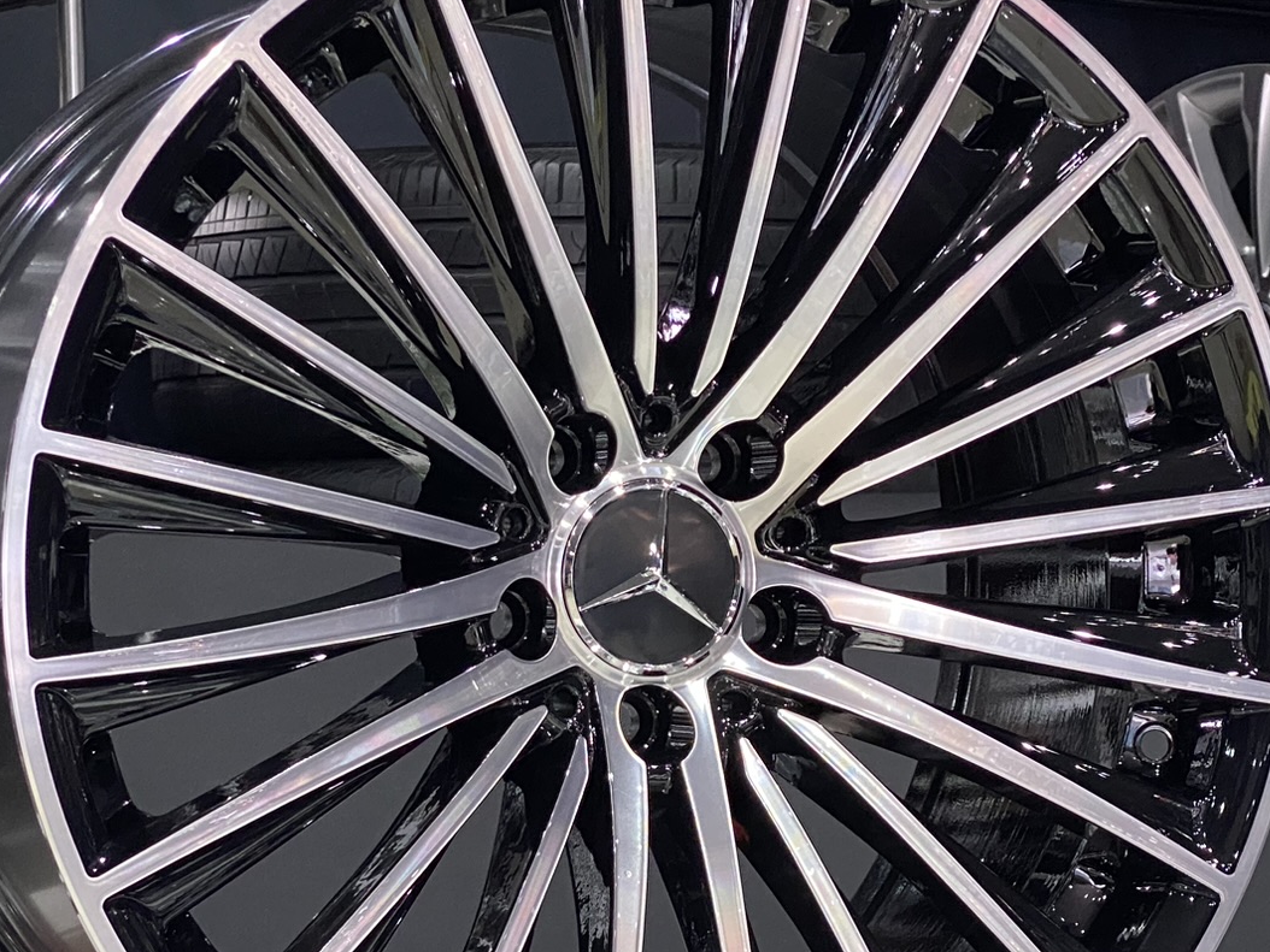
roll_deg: +0.8
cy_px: 597
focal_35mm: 101
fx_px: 3706
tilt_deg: -0.8
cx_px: 592
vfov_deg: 14.6
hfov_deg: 19.4
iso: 320
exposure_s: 1/50
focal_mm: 6
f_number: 2
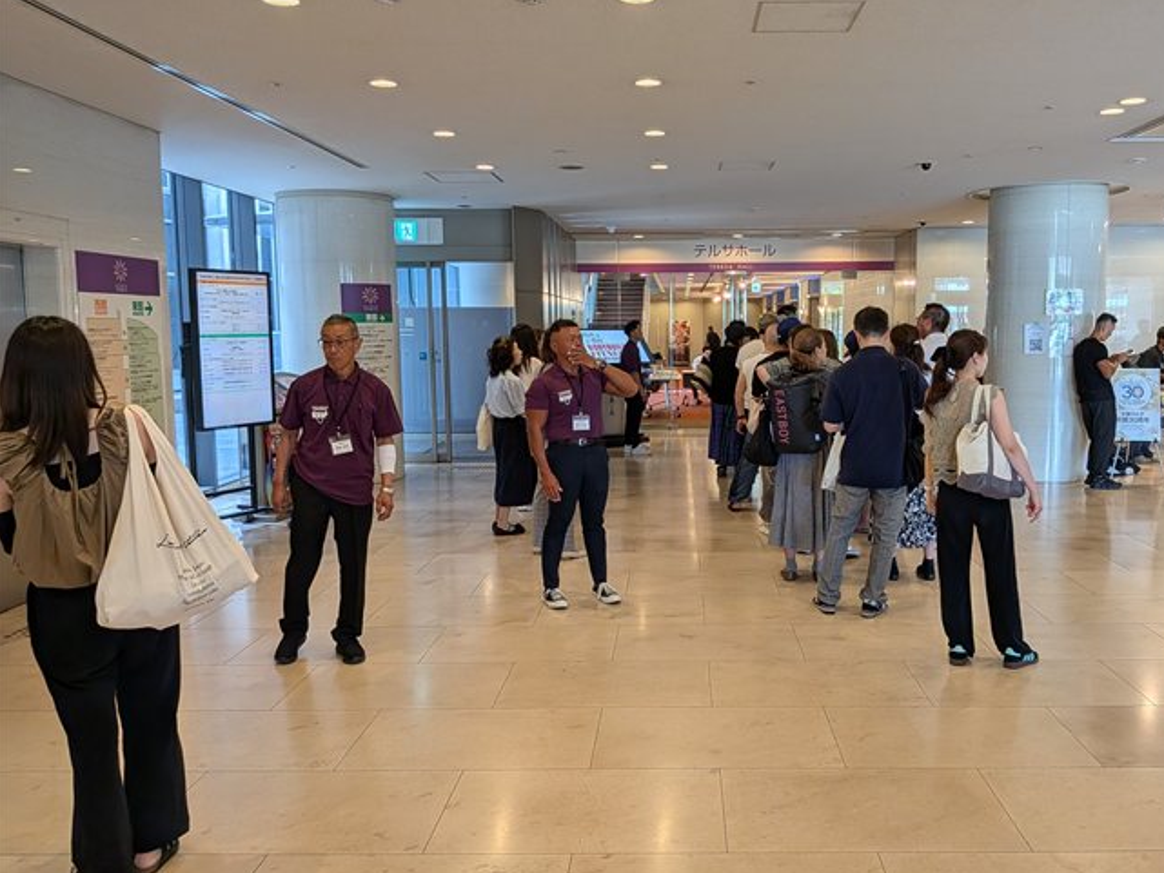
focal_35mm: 29
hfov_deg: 61.1
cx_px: 700
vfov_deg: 48.2
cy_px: 422
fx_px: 975
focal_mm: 4.53
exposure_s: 1/120
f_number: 1.7
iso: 36
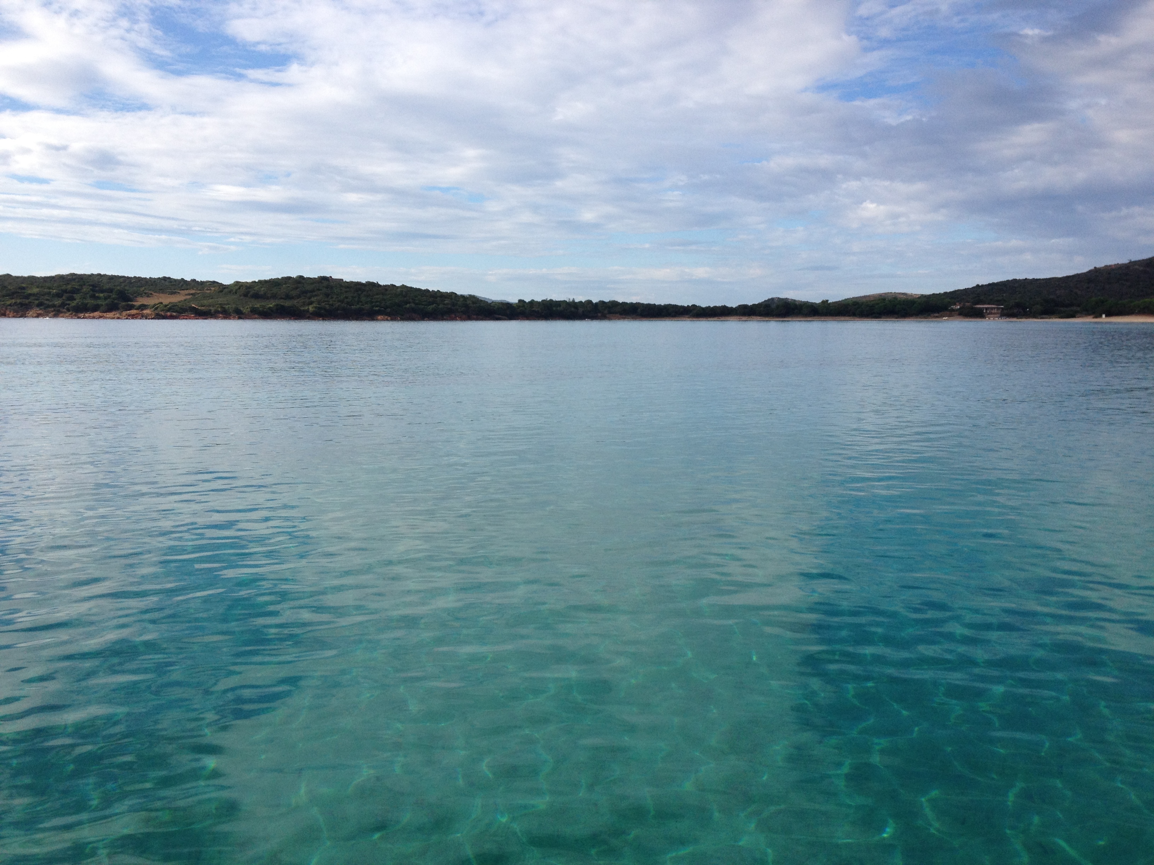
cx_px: 577
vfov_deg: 40.7
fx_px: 1167
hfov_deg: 52.6
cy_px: 432
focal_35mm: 35
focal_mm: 4.28
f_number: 2.4
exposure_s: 1/1972
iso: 64
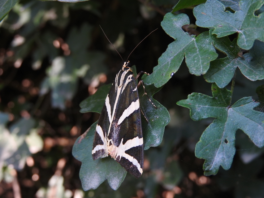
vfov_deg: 26.6
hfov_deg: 34.9
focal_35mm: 55
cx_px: 132
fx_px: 420
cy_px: 99
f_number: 4
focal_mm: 9.9
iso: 100
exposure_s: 1/50
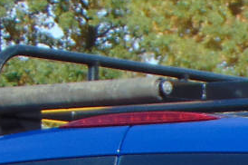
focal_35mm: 304
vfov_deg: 4.4
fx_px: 2092
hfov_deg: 6.6
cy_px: 445
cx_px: 438
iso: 80
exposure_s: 1/500
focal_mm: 9
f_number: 3.5
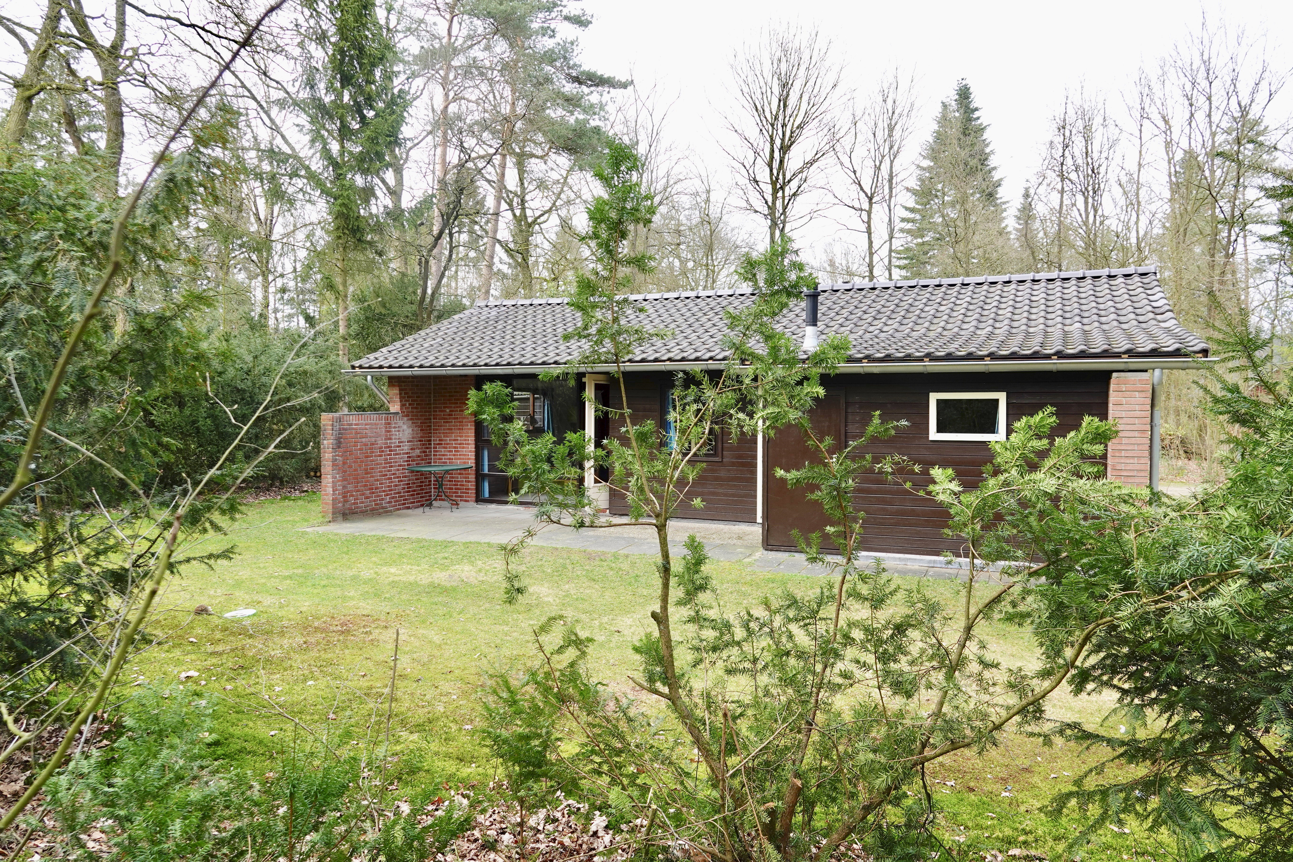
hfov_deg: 73.7
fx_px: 862
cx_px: 646
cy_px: 431
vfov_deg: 53.1
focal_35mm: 24
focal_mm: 8.8
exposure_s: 1/125
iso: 100
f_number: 2.4
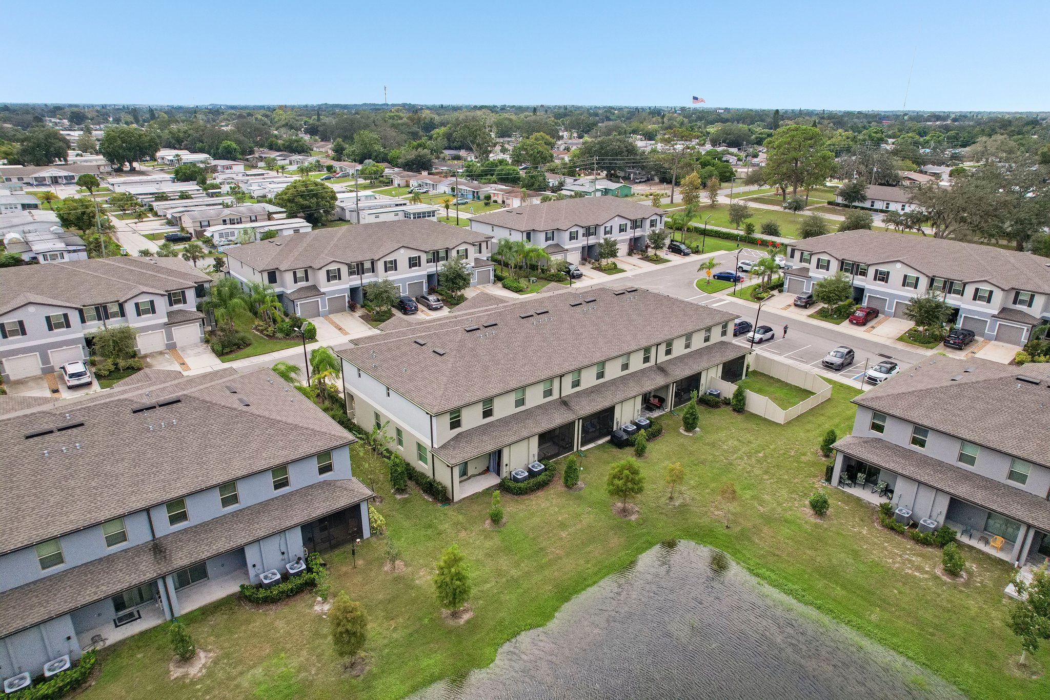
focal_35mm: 22
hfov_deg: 78.6
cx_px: 525
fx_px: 642
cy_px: 350
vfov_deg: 57.2
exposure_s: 1/5000
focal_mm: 8.4
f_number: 2.8
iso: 400
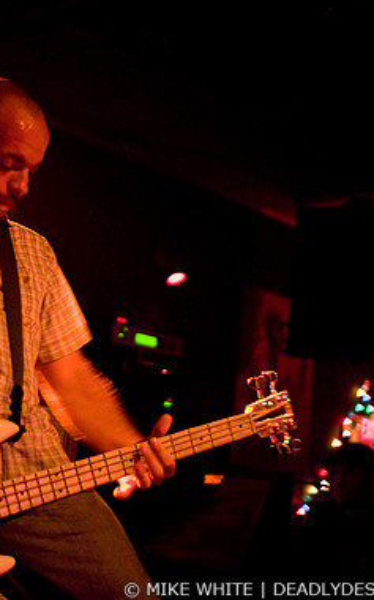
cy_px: 299
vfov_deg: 29.4
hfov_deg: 18.2
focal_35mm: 70
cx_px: 16
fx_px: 1143
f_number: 1.6
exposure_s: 1/40
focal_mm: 30
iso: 1000
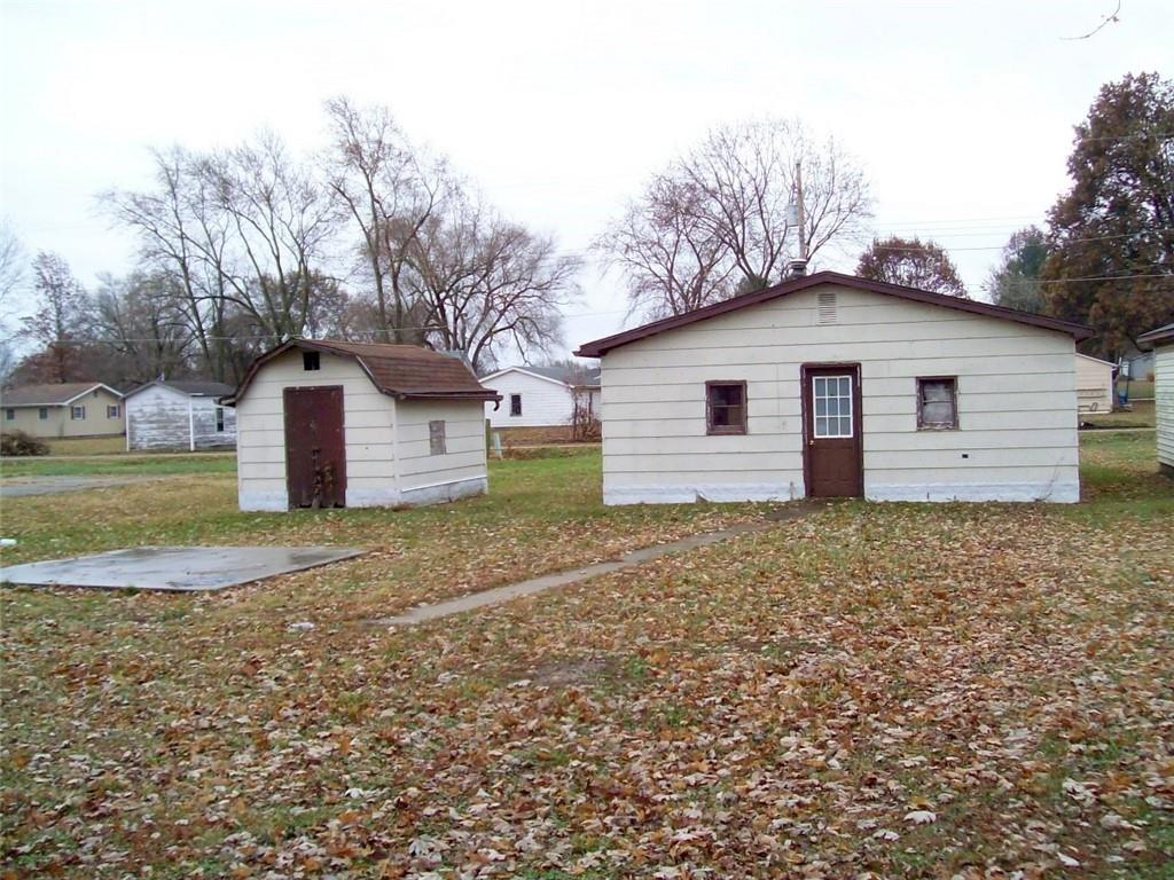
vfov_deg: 39.7
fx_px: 1221
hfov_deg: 51.4
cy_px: 440
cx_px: 587
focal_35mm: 36
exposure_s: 1/161
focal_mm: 6
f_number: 2.7
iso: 80
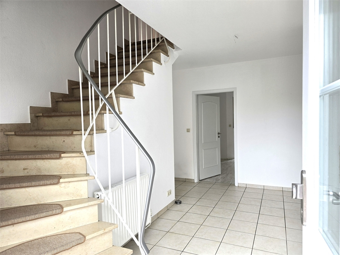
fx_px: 226
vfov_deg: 58.9
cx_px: 170
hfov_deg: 73.9
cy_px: 128
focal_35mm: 23
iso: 64
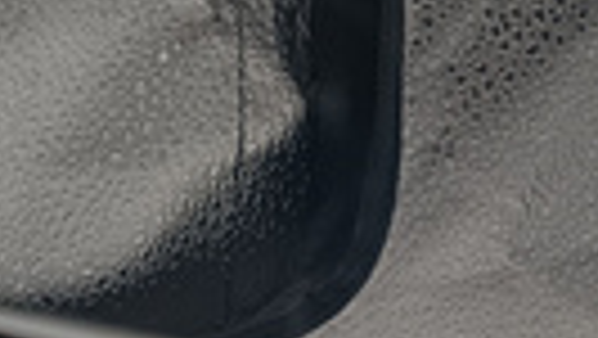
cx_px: 54
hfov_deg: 16.5
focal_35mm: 128
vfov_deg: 8.9
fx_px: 2031
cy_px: -347
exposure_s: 1/135
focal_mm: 4.81
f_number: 1.8
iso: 143
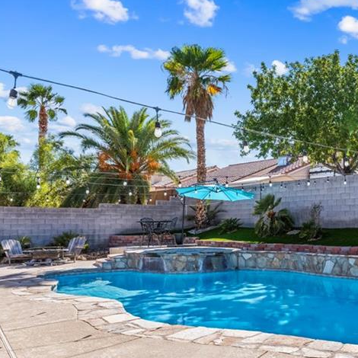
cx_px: 334
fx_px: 433
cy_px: 228
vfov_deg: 44.5
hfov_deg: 40.8
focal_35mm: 37
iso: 400
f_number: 8
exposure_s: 1/8000
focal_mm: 20
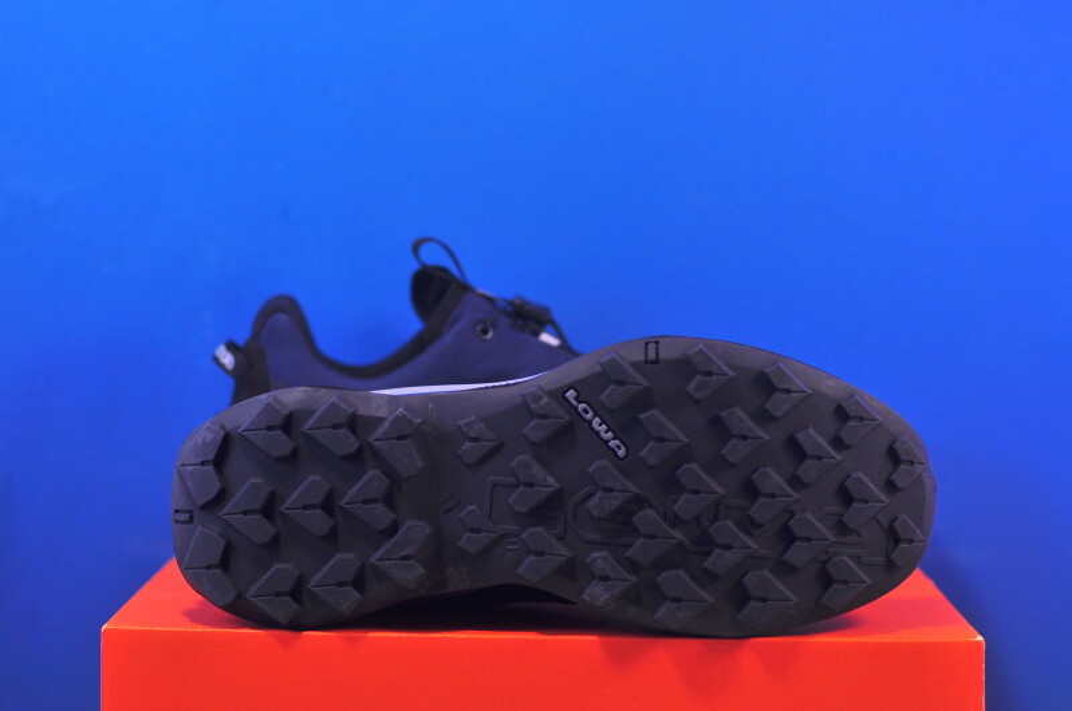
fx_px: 2230
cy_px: 356
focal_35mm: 75
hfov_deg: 27.0
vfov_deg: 18.1
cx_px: 536
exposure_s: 1/320
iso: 250
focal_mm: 50
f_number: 2.5
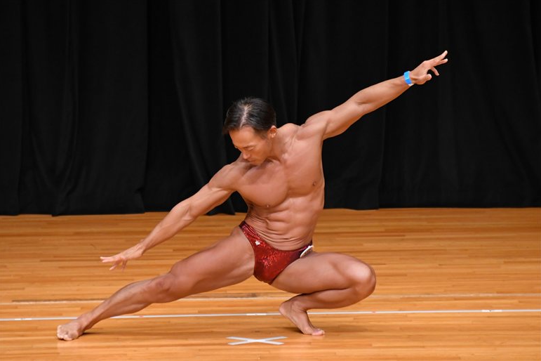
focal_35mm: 377
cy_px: 180
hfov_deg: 5.5
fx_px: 5665
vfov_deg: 3.6
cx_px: 270
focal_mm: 250
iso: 3200
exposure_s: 1/400
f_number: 5.6
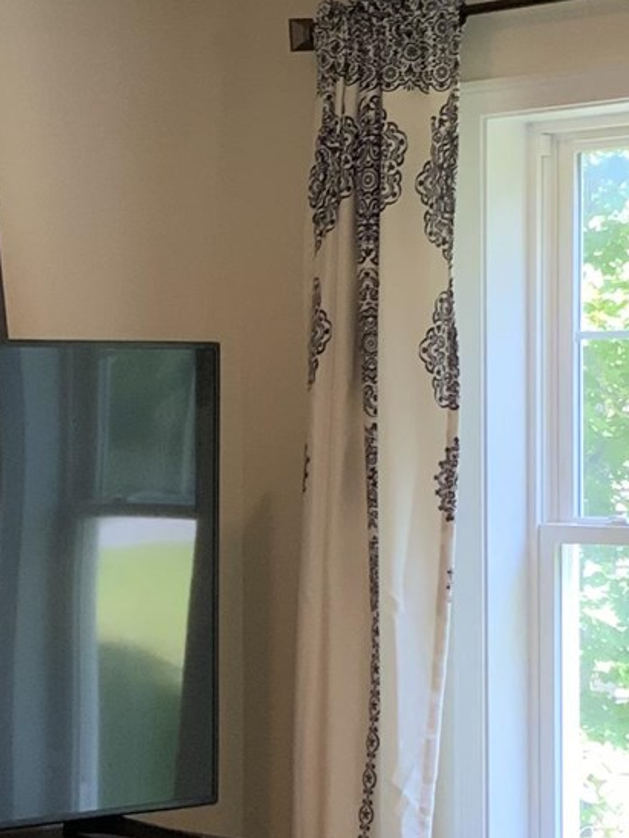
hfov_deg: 12.1
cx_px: 141
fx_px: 2956
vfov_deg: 16.1
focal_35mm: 122
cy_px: 625
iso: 80
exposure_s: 1/60
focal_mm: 3
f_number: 1.8
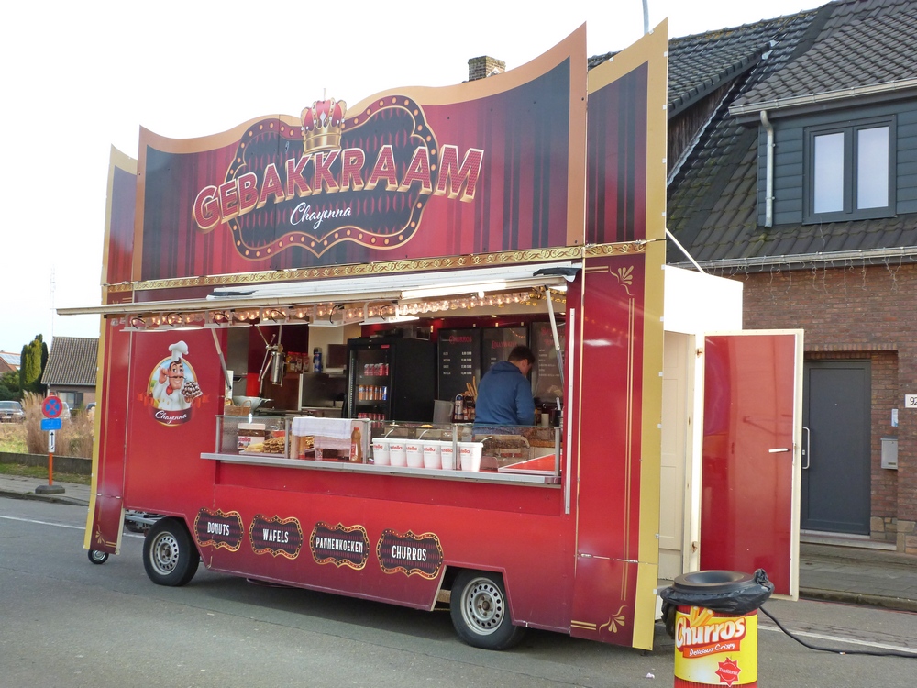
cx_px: 458
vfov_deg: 32.9
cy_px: 344
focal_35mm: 44
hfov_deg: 42.9
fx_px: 1166
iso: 200
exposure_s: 1/250
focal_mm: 7.9
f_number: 4
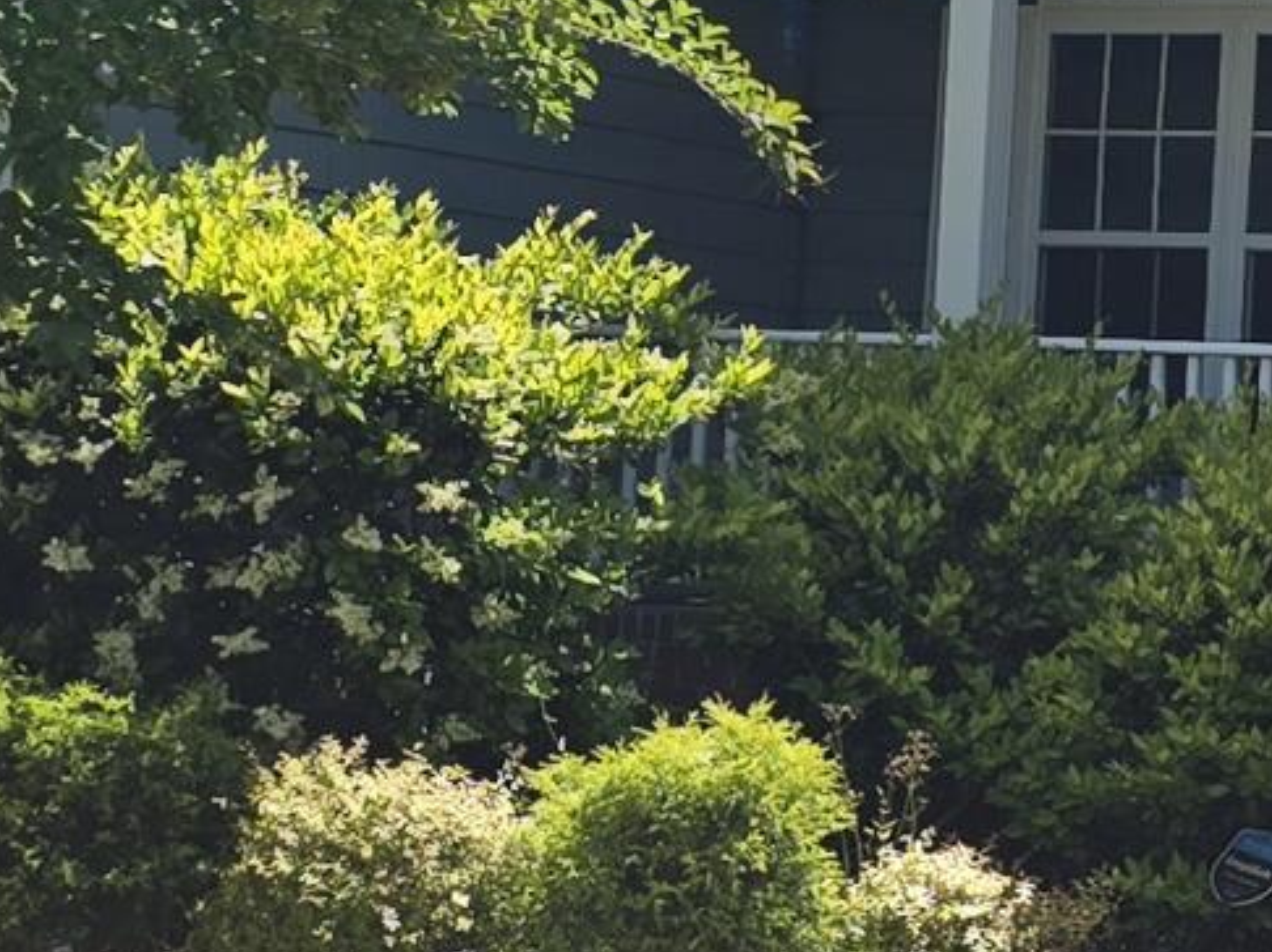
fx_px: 5215
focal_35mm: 142
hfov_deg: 13.6
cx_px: 1440
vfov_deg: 10.4
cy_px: 146
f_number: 1.7
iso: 12
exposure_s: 1/801
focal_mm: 6.3
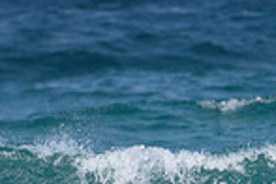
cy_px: 257
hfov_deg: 0.9
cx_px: 108
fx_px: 18544
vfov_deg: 0.6
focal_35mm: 2419
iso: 72
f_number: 5.6
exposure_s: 1/2000
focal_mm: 500
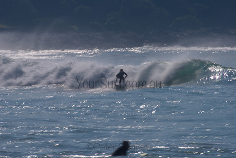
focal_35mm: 500
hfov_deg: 4.1
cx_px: 118
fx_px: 3278
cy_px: 79
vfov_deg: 2.8
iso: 31
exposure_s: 1/20
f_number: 20
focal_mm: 500
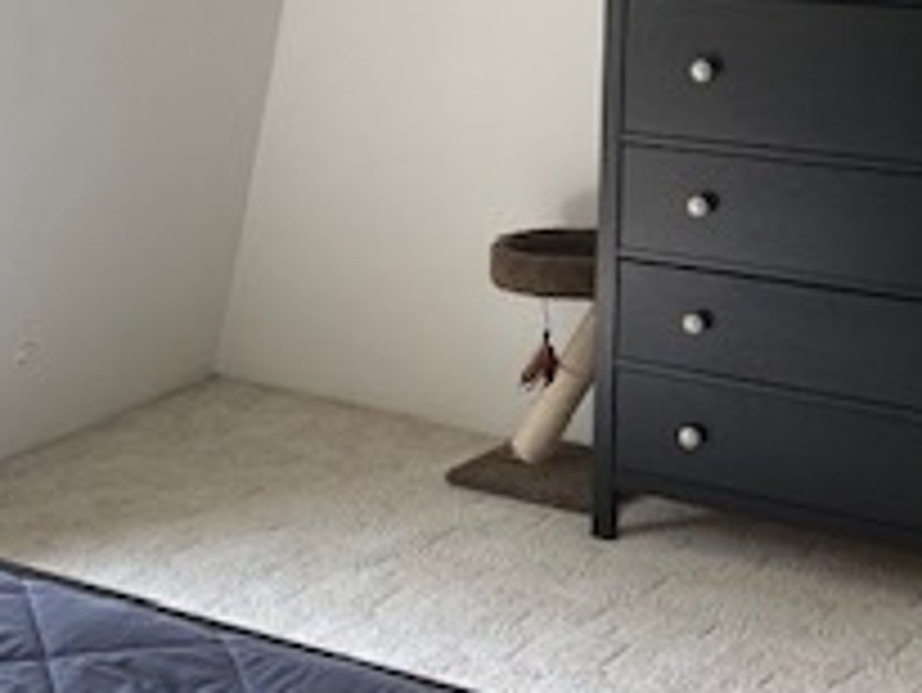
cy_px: 238
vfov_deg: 18.2
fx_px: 2159
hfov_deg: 23.9
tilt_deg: -13.1
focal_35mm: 81
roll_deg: +0.3
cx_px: 265
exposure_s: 1/120
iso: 80
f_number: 1.8
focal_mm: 4.25
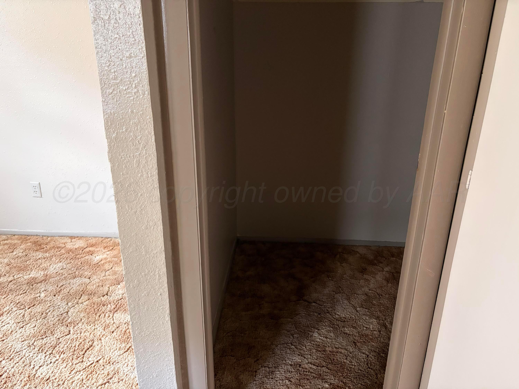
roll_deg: -0.7
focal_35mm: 26
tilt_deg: -19.4
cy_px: 194
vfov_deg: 53.1
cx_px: 260
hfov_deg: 67.3
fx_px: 390
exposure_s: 1/53
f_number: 1.6
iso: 500
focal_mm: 5.96
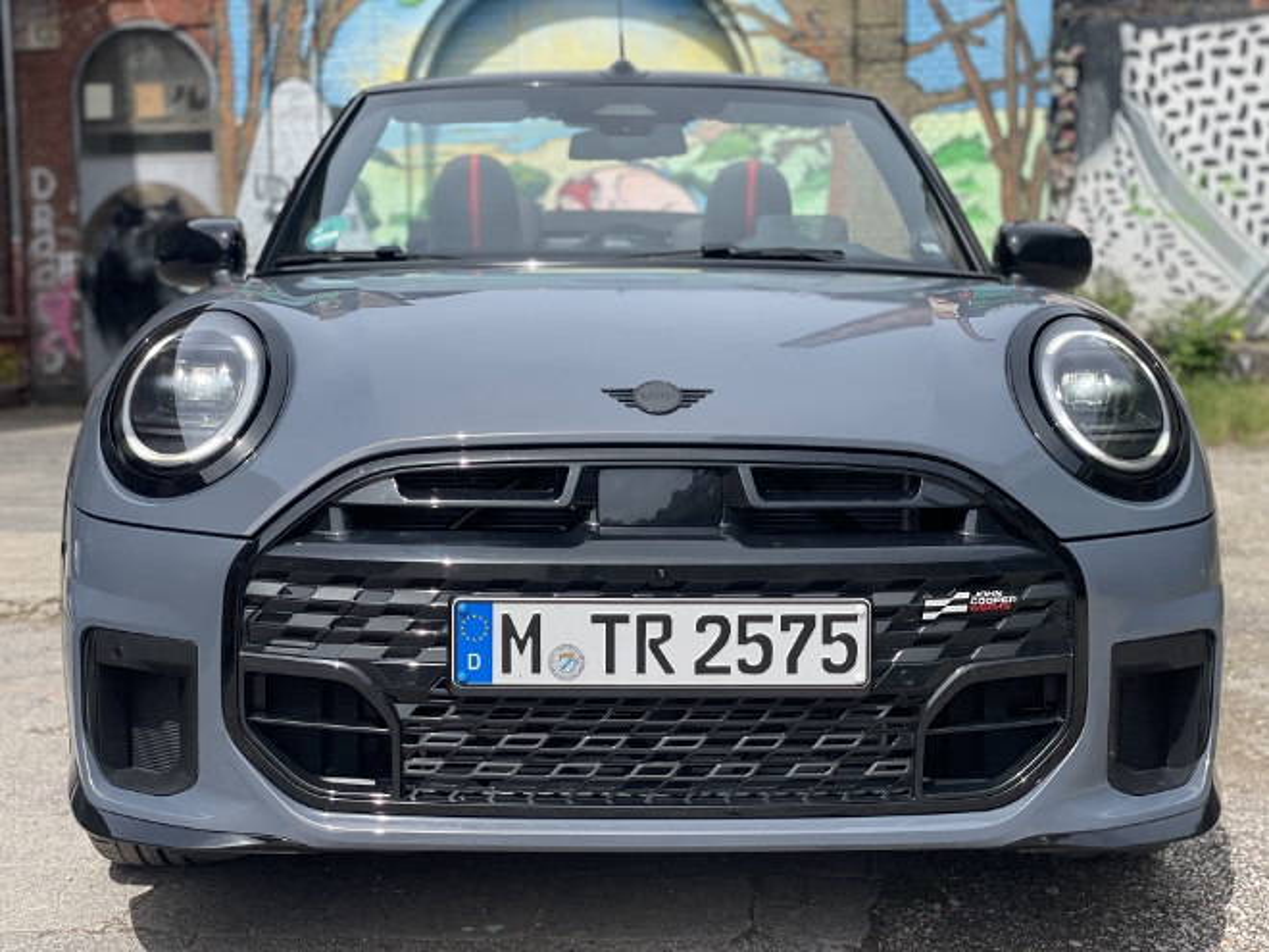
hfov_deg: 36.8
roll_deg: +1.6
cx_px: 634
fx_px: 1906
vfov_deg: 28.0
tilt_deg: -3.6
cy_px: 476
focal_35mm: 52
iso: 32
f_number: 2
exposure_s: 1/1410
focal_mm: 6
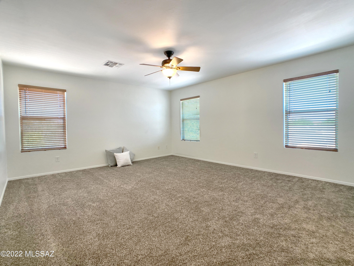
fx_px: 266
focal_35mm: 26
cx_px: 177
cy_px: 133
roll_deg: +0.6
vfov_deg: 53.1
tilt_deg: -1.3
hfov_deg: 67.3
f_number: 1.8
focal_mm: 4.25
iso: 100
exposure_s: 1/120
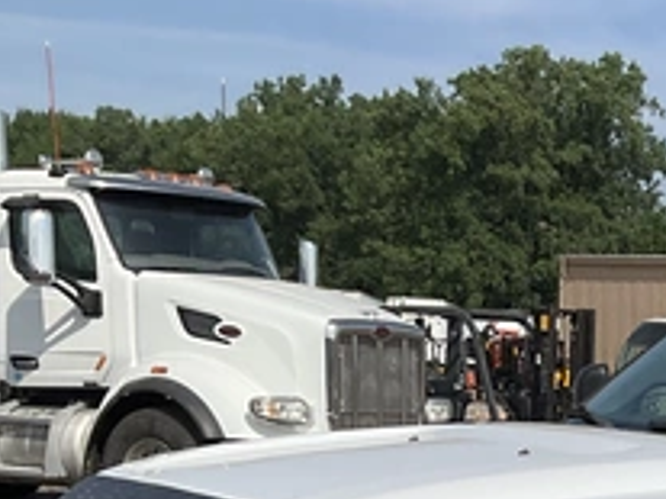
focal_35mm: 105
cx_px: 972
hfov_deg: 17.1
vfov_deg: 13.4
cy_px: 700
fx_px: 2019
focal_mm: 3
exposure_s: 1/3534
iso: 25
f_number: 1.8
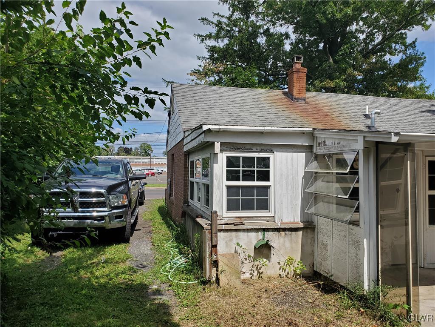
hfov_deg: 67.3
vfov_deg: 53.1
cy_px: 164
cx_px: 218
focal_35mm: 26
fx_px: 327
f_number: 2.4
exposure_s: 1/1770
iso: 50
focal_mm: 4.3
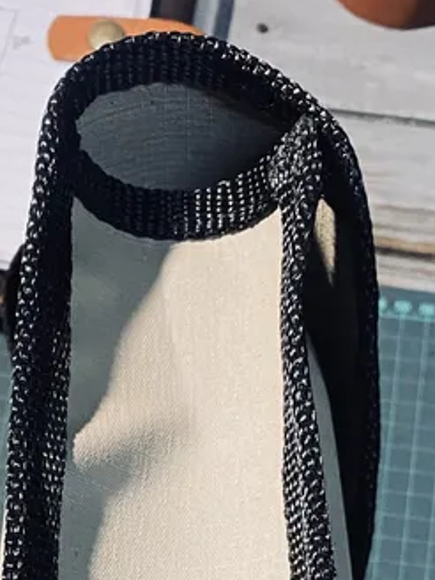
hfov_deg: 15.5
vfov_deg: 17.7
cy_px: 958
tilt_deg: -72.7
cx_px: 152
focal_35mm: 95
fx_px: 1592
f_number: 1.8
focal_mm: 4.25
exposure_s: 1/50
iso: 200
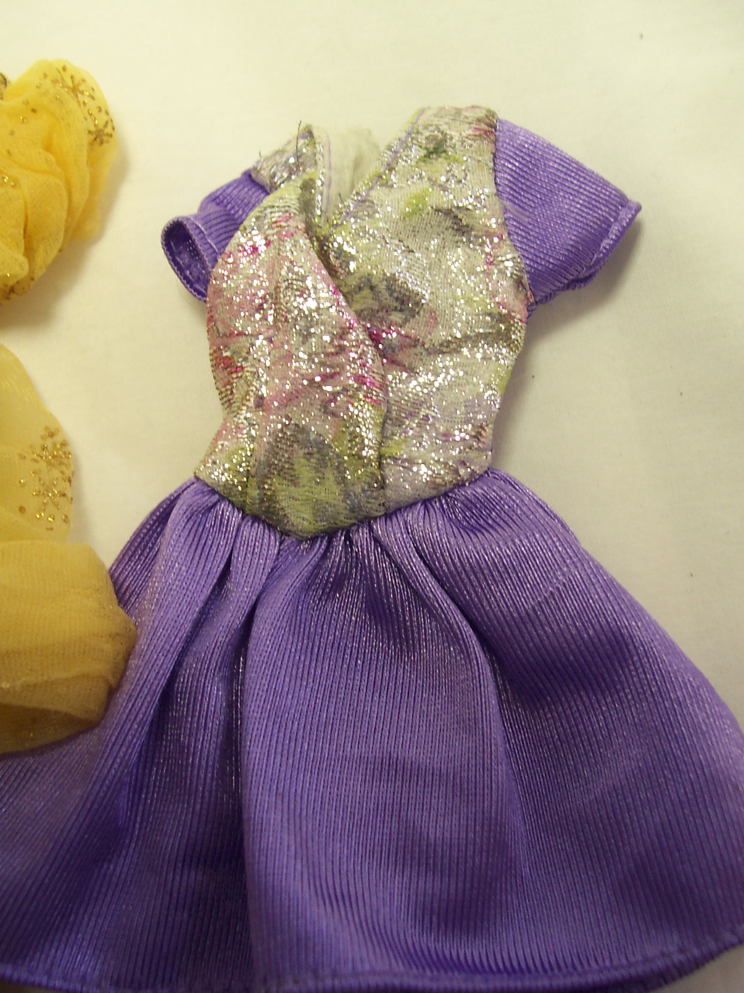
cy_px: 496
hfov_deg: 38.7
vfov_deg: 50.1
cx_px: 372
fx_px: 1060
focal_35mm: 37
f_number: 2.8
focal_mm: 5.6
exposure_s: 1/30
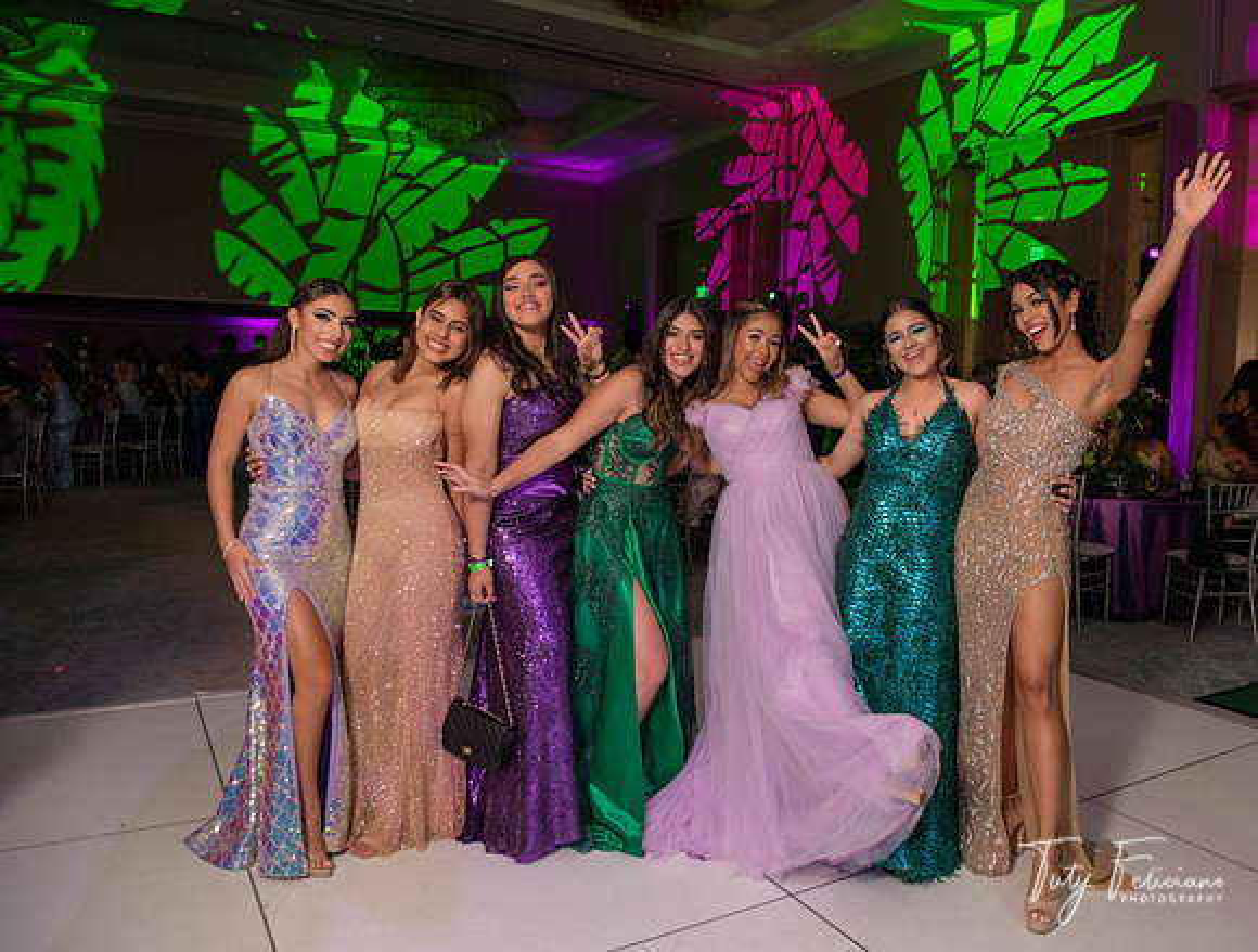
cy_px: 474
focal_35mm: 27
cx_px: 716
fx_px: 979
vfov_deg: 51.9
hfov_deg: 65.2
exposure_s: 1/125
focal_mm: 24
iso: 1250
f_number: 6.3
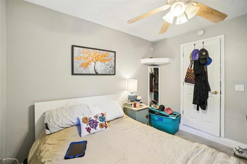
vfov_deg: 77.3
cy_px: 82
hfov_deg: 100.4
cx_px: 124
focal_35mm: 15
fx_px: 103
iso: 1000
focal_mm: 10
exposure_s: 1/30
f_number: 8
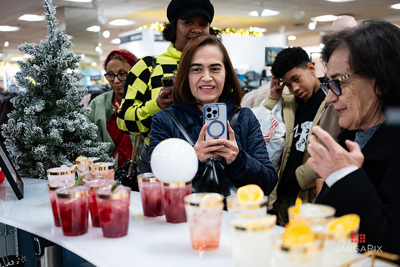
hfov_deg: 45.3
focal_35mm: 43
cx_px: 200
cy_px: 134
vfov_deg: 31.1
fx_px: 479
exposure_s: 1/125
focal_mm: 42
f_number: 3.2
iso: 1000
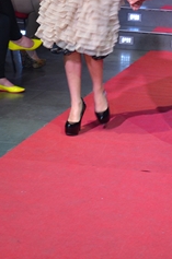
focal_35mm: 138
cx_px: 134
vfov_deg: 14.8
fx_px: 993
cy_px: 39
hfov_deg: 9.9
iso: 720
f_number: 4.8
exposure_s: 1/60
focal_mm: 42
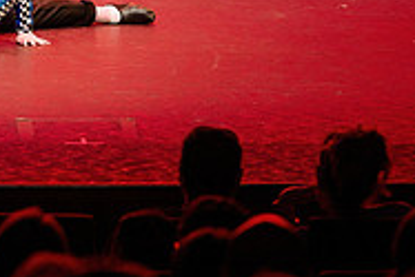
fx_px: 4026
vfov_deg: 3.9
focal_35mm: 349
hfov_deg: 5.9
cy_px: -211
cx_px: 6
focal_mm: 98
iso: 1250
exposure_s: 1/320
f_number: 2.8
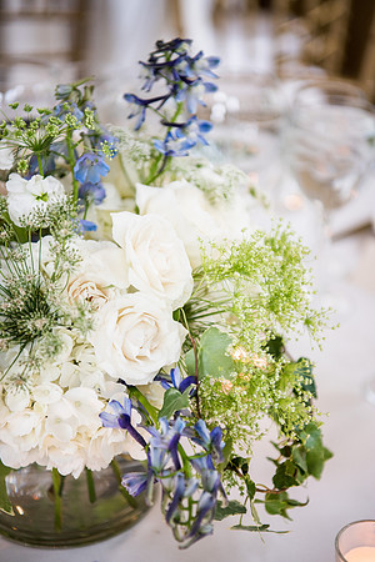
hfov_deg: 19.5
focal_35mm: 70
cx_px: 188
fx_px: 1094
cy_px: 281
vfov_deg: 28.8
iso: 320
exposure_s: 1/80
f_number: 2.8
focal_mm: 70
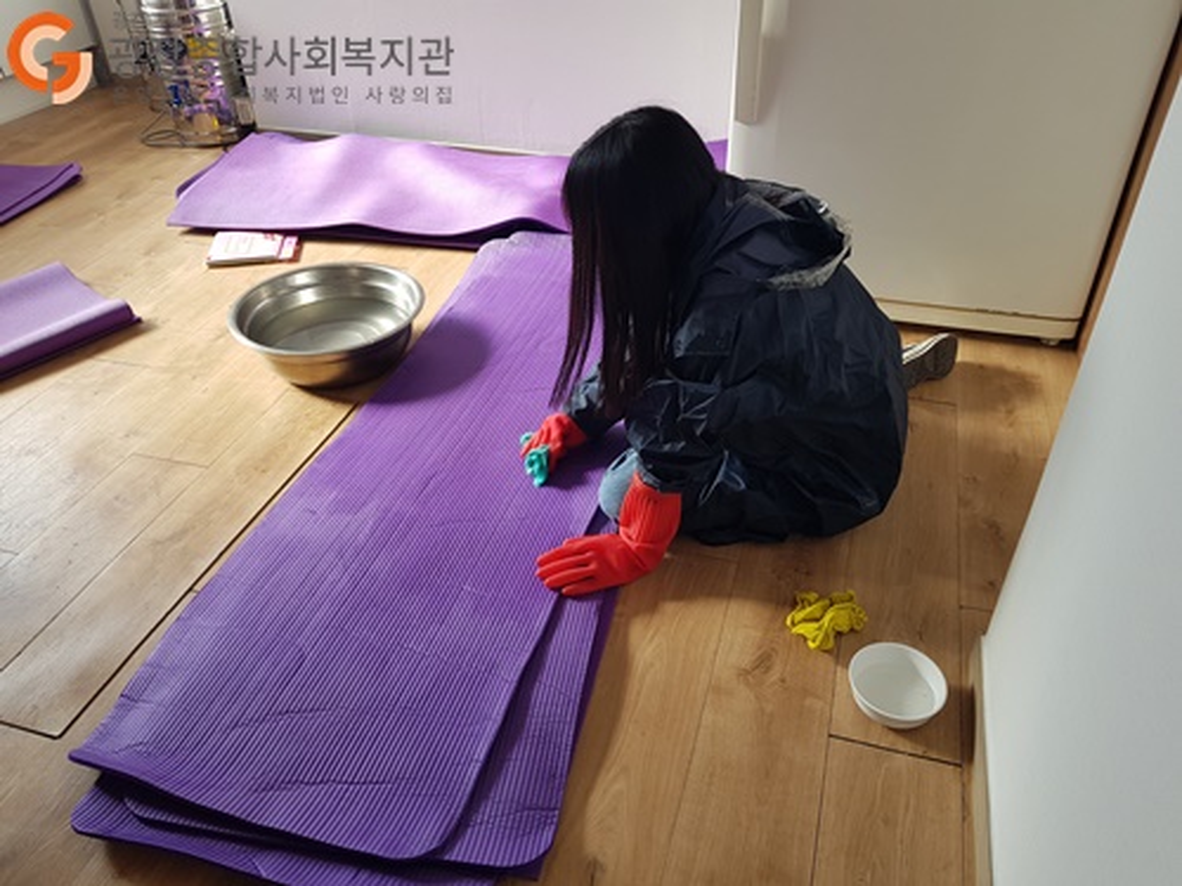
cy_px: 443
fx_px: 888
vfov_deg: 53.1
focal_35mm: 26
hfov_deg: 67.3
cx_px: 591
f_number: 1.7
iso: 50
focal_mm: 4.3
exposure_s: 1/120
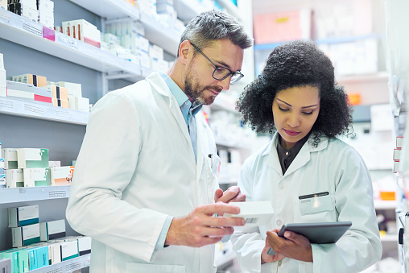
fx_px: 568
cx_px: 204
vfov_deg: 27.0
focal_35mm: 50
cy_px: 136
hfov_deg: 39.6
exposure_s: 1/160
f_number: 2.2
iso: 640
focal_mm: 50
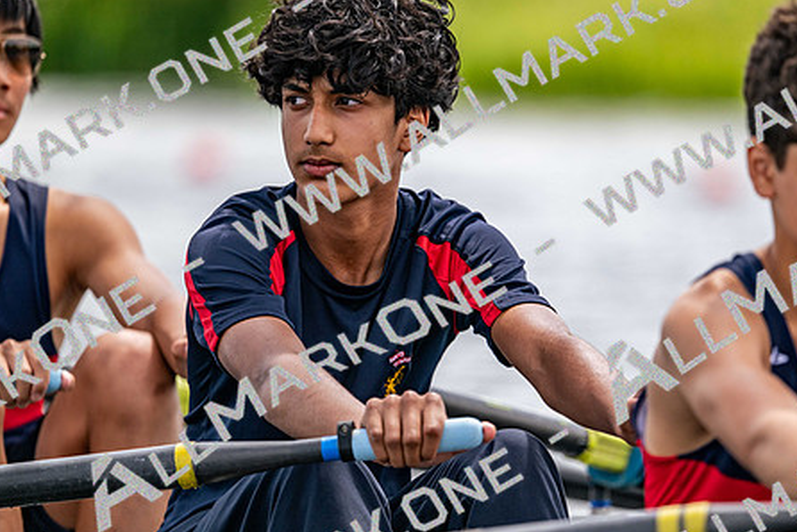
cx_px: 454
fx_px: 11519
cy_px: 256
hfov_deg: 4.0
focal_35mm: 520
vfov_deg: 2.6
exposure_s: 1/2500
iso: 400
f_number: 4.5
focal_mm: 400
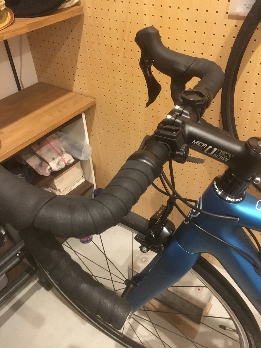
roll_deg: +3.0
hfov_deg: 48.2
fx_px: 292
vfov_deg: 61.7
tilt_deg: -40.0
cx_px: 130
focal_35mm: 29
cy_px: 174
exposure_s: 1/15
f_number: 2.2
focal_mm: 4.15
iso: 320
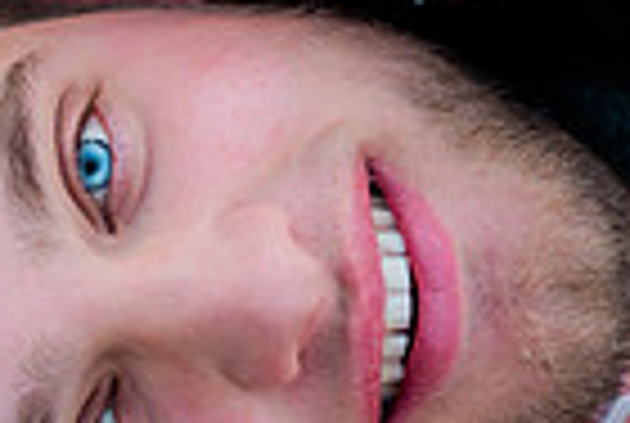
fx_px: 4209
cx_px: 306
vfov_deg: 5.7
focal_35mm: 240
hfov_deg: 8.6
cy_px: 16
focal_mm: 58
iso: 200
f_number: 2.8
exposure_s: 1/200
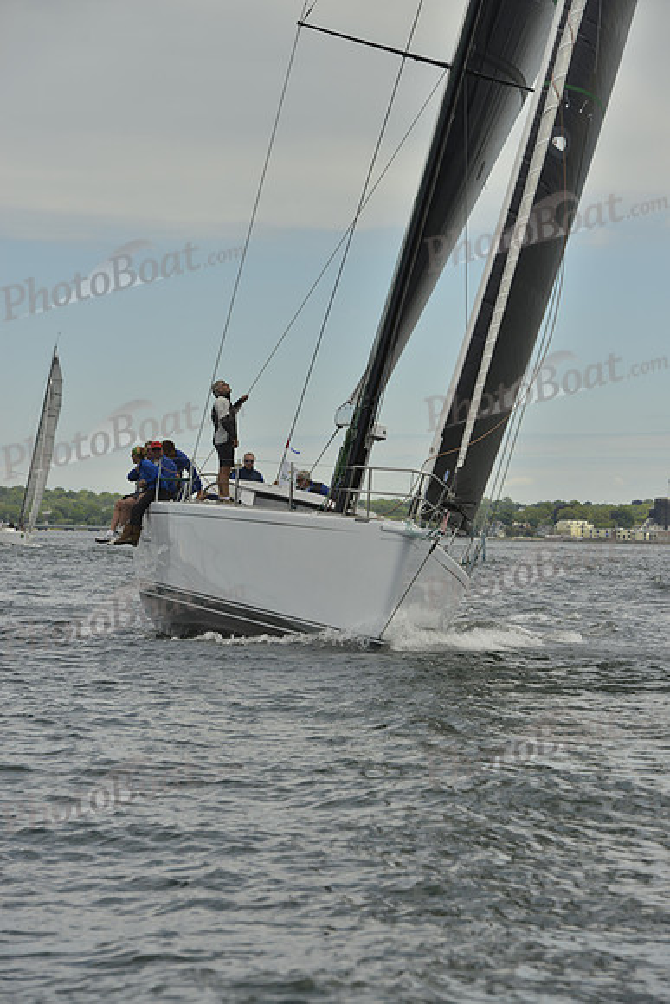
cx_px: 335
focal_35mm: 135
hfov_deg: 10.2
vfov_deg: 15.2
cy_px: 502
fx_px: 3766
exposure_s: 1/1600
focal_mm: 135
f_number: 9
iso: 280
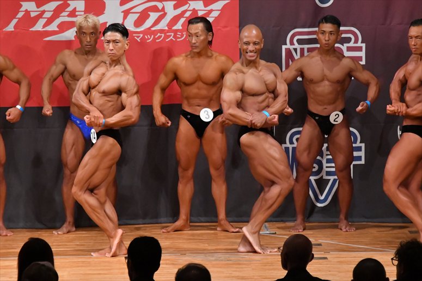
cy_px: 140
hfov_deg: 7.2
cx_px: 211
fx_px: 3339
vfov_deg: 4.8
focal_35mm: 285
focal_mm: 190
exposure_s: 1/400
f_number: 5.6
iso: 9000
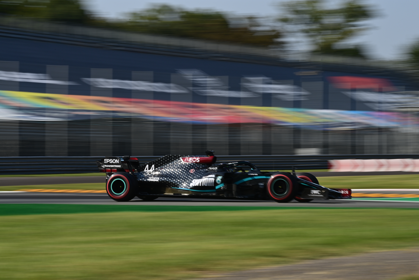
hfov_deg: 15.2
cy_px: 140
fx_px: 1571
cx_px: 210
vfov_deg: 10.2
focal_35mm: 135
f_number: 22
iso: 125
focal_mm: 135
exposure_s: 1/40
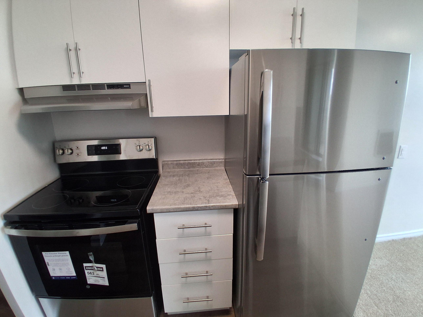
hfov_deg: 91.0
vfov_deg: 74.7
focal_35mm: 17
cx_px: 212
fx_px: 208
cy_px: 158
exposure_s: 1/60
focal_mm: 1.4
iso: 125
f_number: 2.2
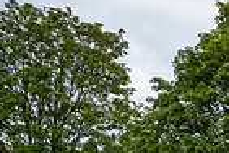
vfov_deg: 12.9
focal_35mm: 99
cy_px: 251
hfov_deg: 16.3
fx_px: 630
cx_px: 445
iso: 1250
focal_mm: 24
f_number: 4
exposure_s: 1/4000
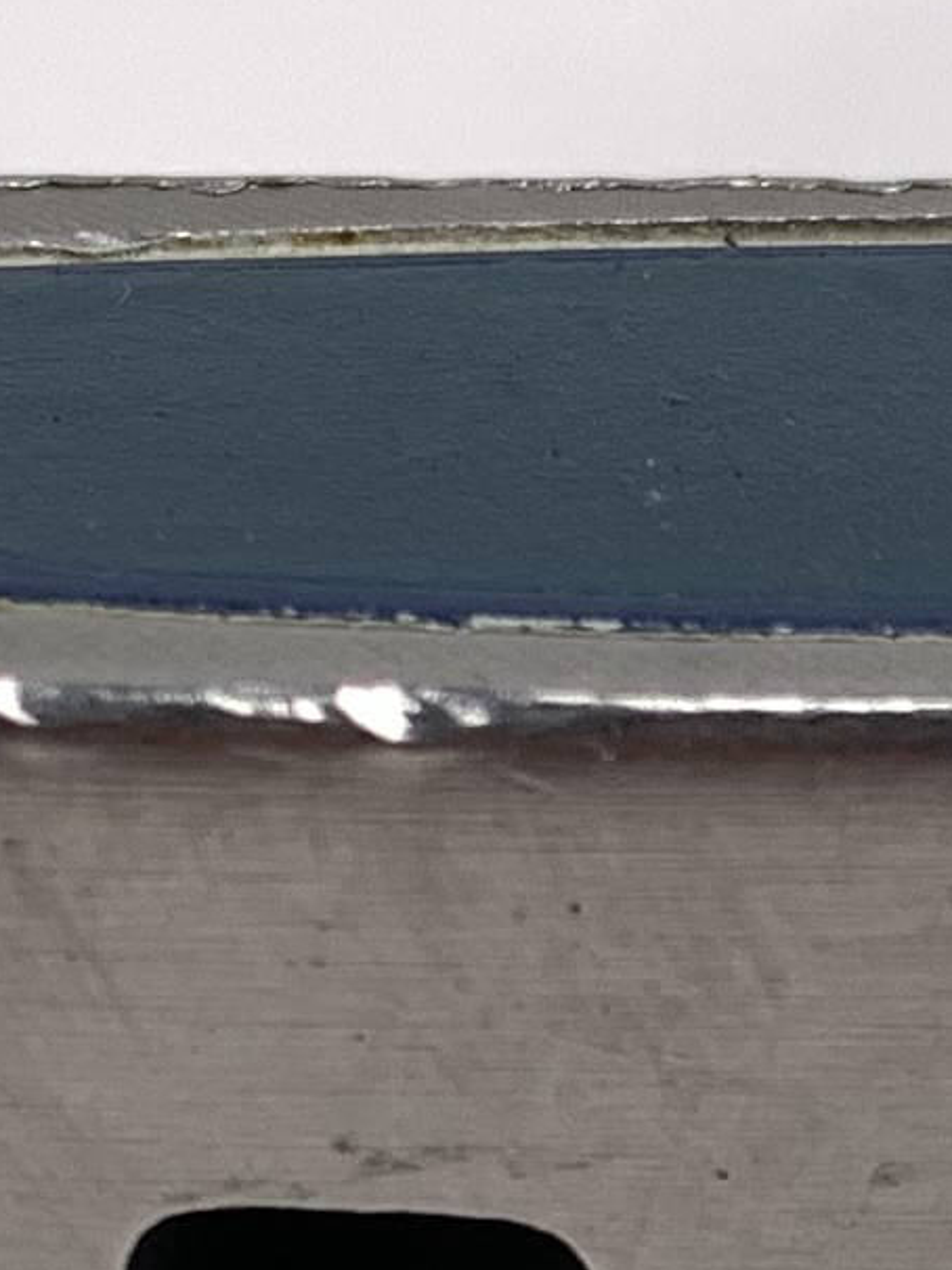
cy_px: 1247
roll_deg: -1.7
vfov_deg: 11.3
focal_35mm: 173
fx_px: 6348
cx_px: 1466
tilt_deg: -33.6
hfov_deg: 8.4
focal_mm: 4.25
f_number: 1.8
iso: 25
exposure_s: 1/161
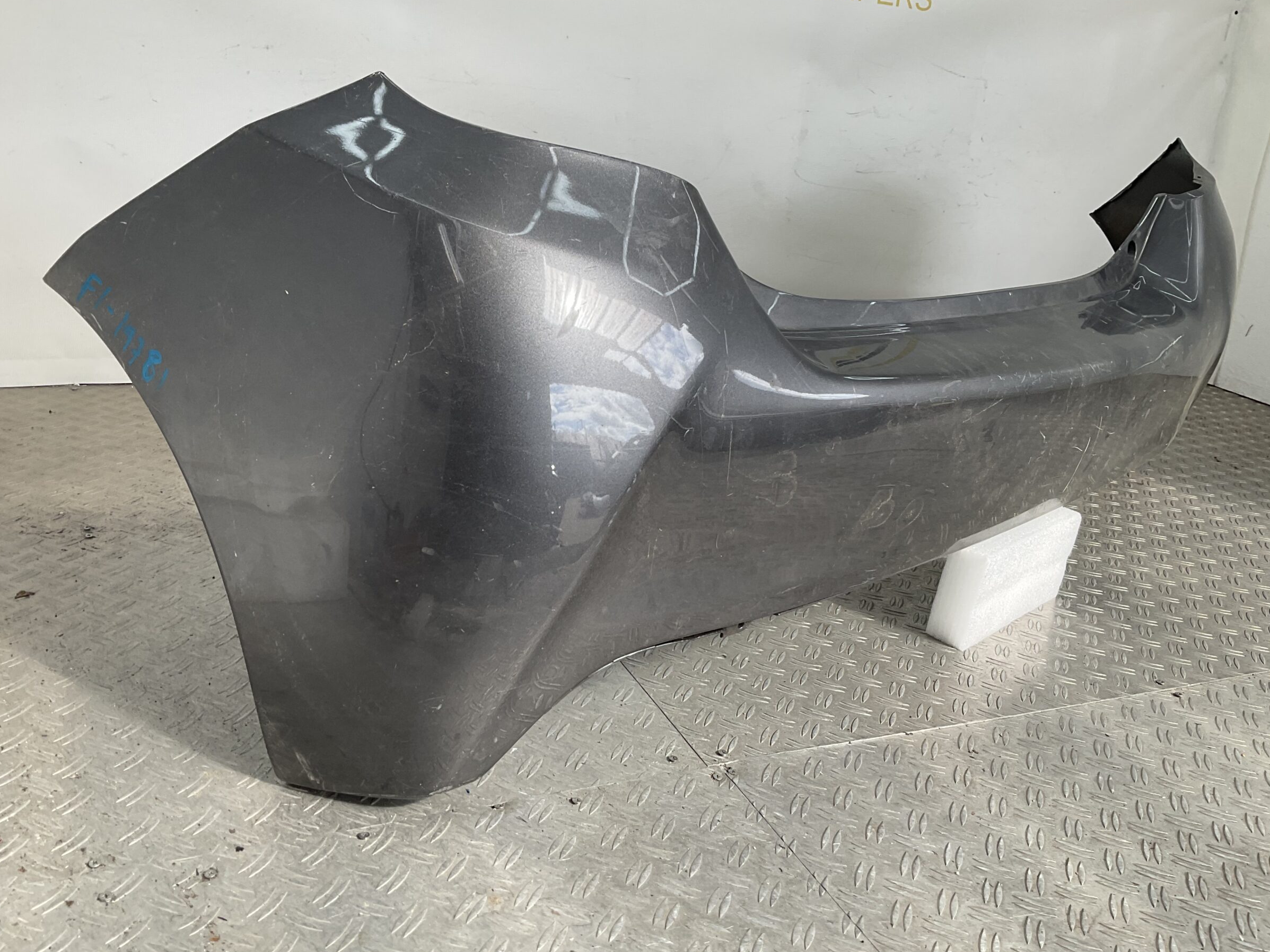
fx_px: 1137
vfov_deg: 45.4
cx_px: 615
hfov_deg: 58.3
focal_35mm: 31
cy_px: 459
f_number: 1.8
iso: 16
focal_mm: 3
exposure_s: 1/292
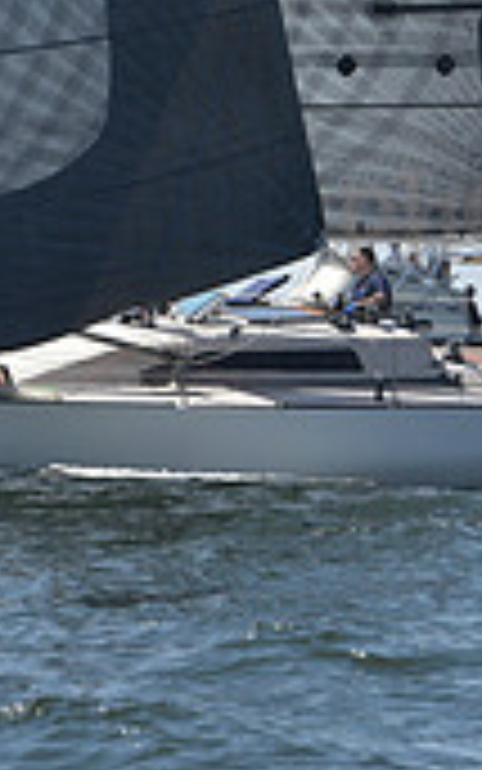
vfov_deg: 4.2
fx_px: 10500
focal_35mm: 500
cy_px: -464
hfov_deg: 2.6
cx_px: 101
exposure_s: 1/1250
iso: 320
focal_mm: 145
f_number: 9
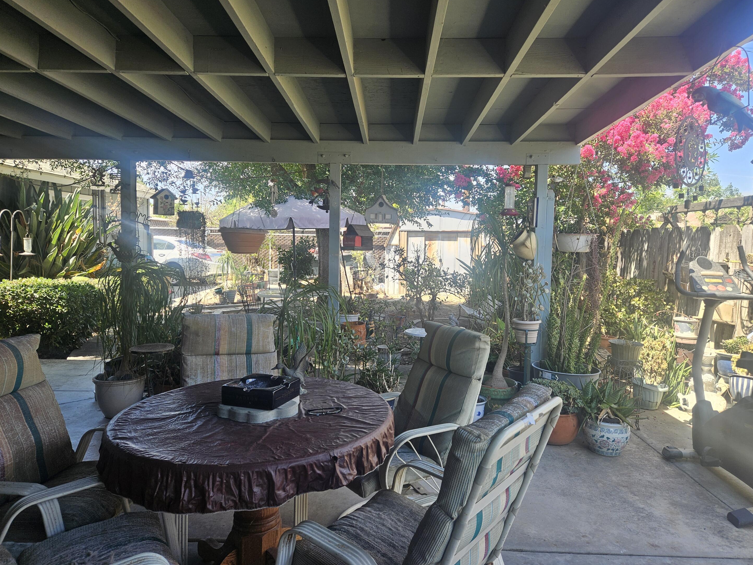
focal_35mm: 24
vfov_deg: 56.8
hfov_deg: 71.6
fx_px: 522
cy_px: 271
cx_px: 392
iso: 25
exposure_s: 1/190
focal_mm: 5.4
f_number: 1.8
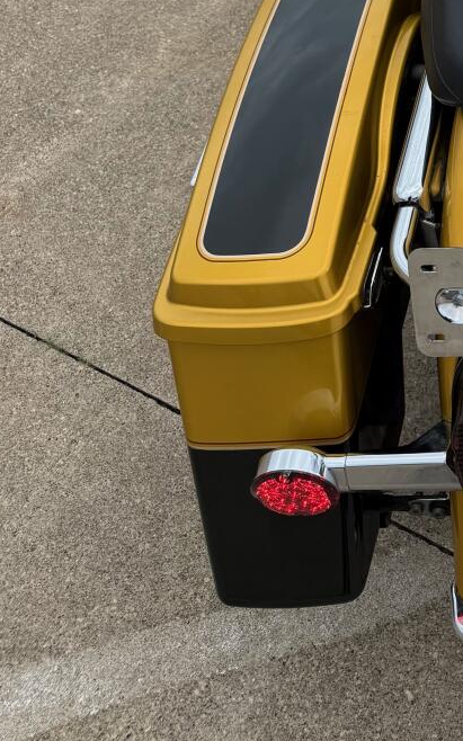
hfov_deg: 20.4
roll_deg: -12.6
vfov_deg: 31.4
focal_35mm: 58
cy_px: -61
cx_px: 608
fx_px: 1171
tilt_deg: -36.4
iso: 80
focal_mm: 6.76
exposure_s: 1/1727
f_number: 1.78
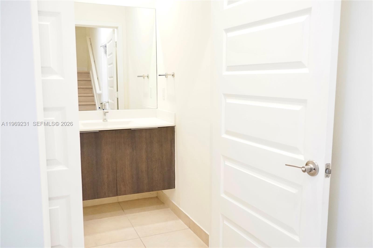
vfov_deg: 42.3
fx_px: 321
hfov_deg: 60.3
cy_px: 124
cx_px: 186
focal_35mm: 31
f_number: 4
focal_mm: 21
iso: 2500
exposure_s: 1/60
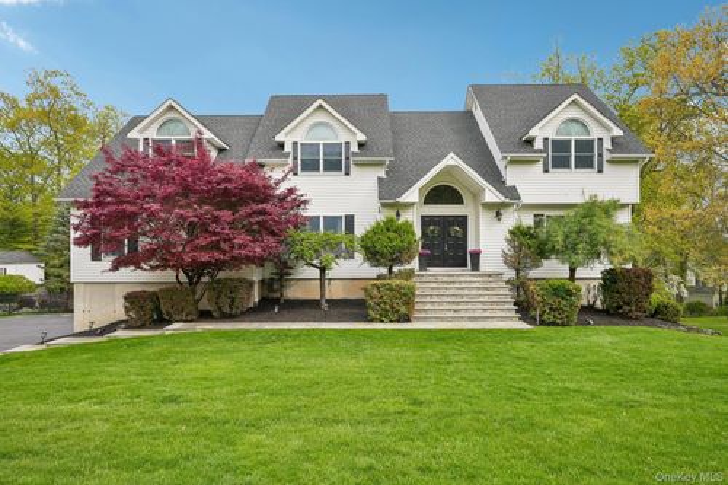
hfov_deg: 72.6
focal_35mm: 24
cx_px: 364
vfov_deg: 52.2
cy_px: 242
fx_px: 495
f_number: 8
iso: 100
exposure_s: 1/125
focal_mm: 24.5
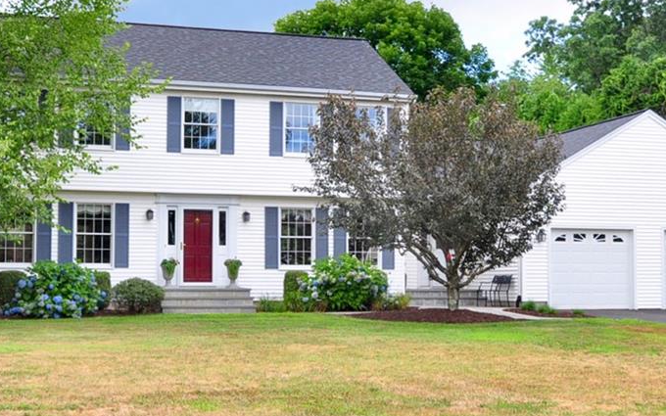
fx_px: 835
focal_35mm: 46
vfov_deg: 27.8
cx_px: 323
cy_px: 144
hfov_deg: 43.5
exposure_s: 1/250
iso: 400
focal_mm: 20
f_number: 8
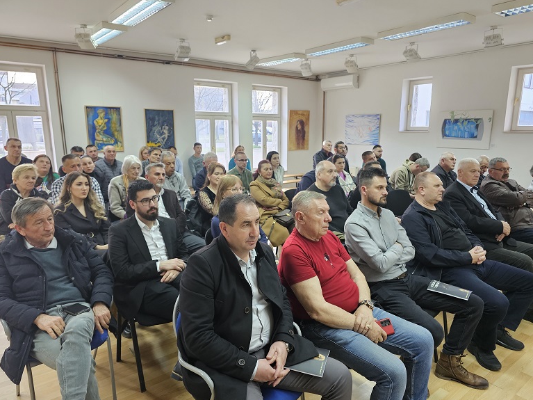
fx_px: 369
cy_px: 207
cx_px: 276
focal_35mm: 24
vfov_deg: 56.8
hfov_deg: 71.6
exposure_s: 1/100
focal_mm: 6.3
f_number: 1.7
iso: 500
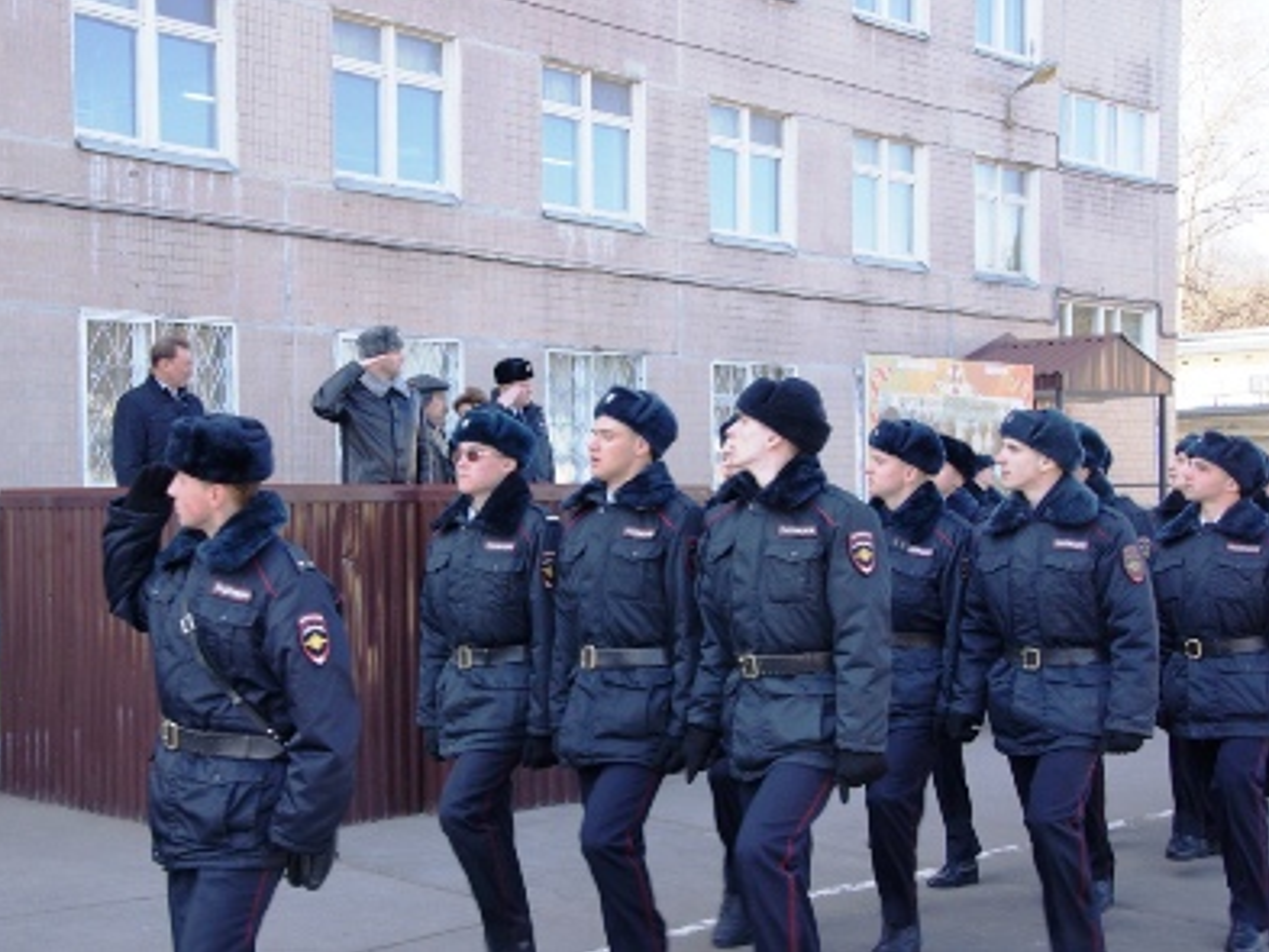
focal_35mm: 46
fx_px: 1687
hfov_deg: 41.1
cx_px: 549
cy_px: 473
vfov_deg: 31.5
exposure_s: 1/160
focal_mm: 28
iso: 400
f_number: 6.3
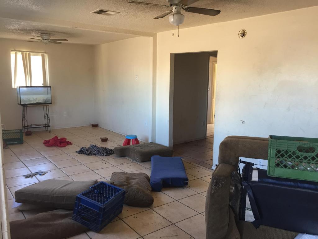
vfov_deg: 48.2
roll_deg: -1.4
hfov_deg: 61.7
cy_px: 120
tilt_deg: -8.1
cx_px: 159
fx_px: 266
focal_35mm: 29
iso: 32
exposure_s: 1/30
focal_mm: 4.15
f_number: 2.2
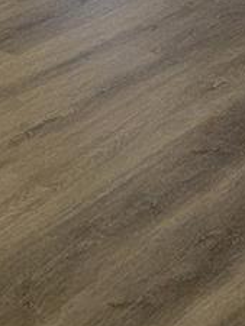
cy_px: -319
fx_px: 1207
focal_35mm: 128
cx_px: -45
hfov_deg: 11.4
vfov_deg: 13.3
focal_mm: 6.7
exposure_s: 1/120
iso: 250
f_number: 1.8
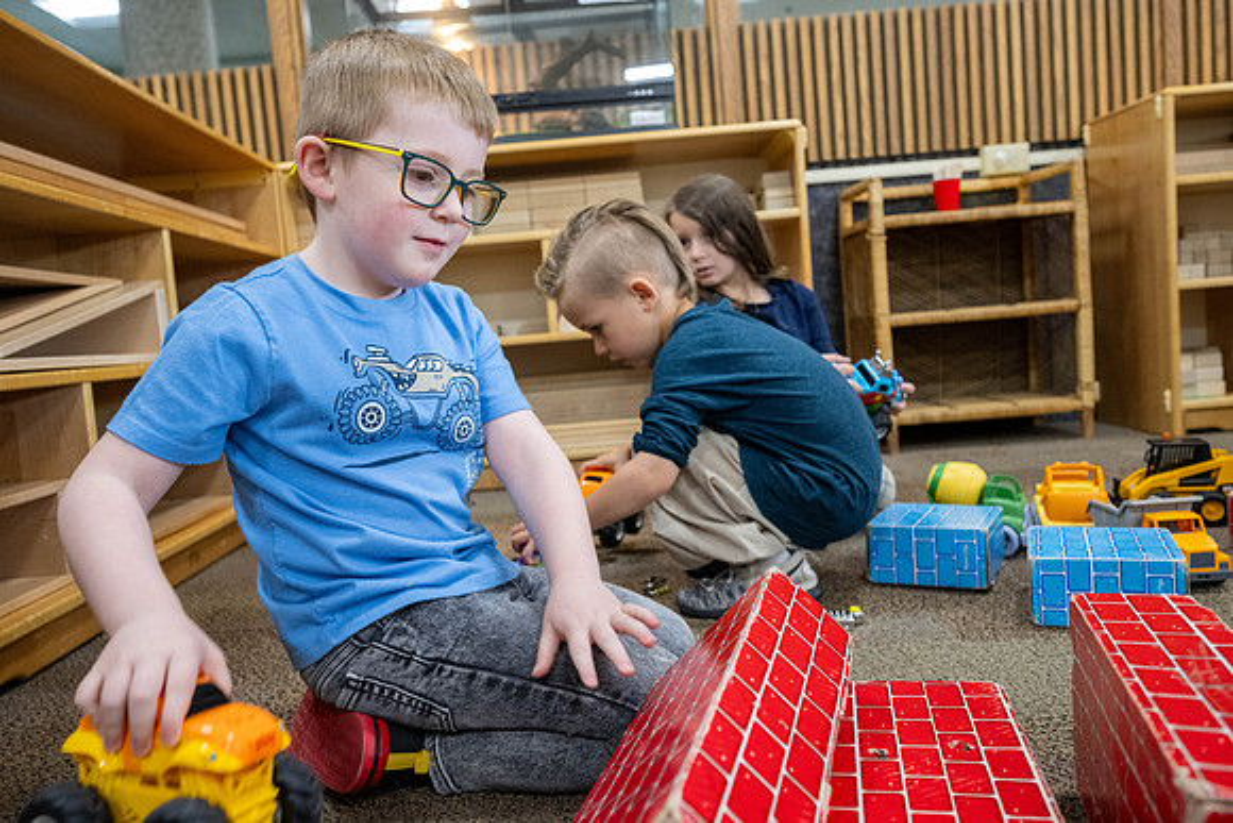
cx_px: 616
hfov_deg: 70.4
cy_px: 412
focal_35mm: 26
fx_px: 874
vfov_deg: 50.4
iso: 4000
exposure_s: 1/200
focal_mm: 25.5
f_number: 4
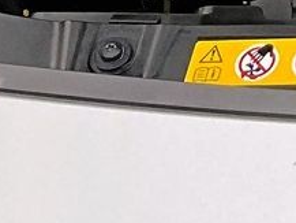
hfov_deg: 8.4
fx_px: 1831
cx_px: 732
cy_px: -517
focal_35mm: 214
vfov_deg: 6.2
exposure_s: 1/60
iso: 160
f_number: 1.8
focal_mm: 3
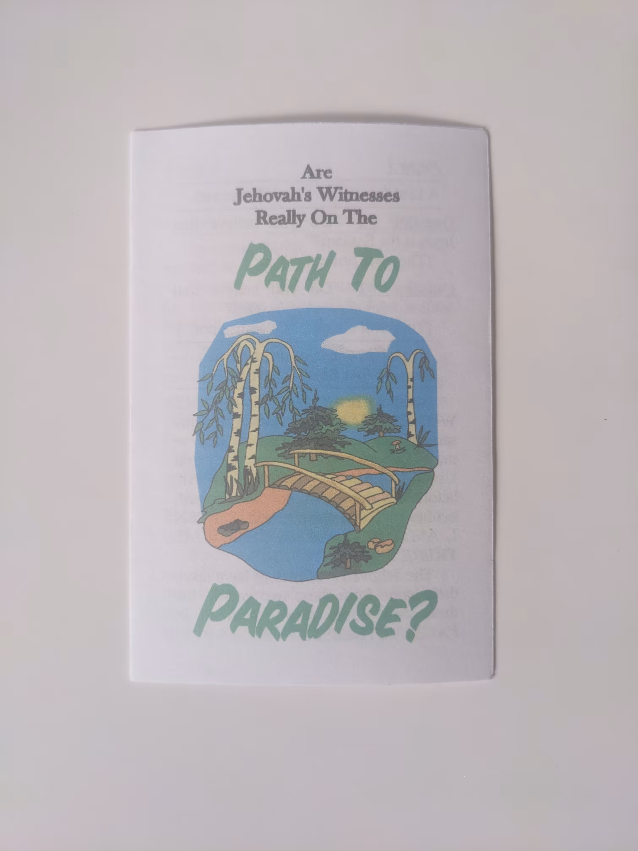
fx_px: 664
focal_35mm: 27
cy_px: 426
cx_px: 319
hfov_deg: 51.4
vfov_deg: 65.3
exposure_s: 1/30
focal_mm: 4.38
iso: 60
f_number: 1.73
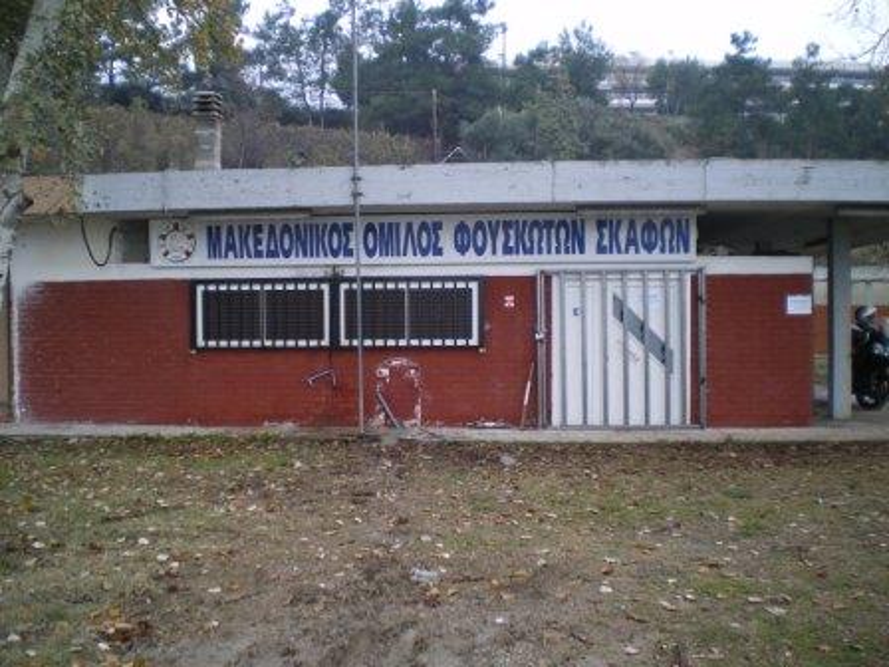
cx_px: 444
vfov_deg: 39.7
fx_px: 925
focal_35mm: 36
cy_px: 334
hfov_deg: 51.4
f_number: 3.1
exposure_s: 1/50
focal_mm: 6.3
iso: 125
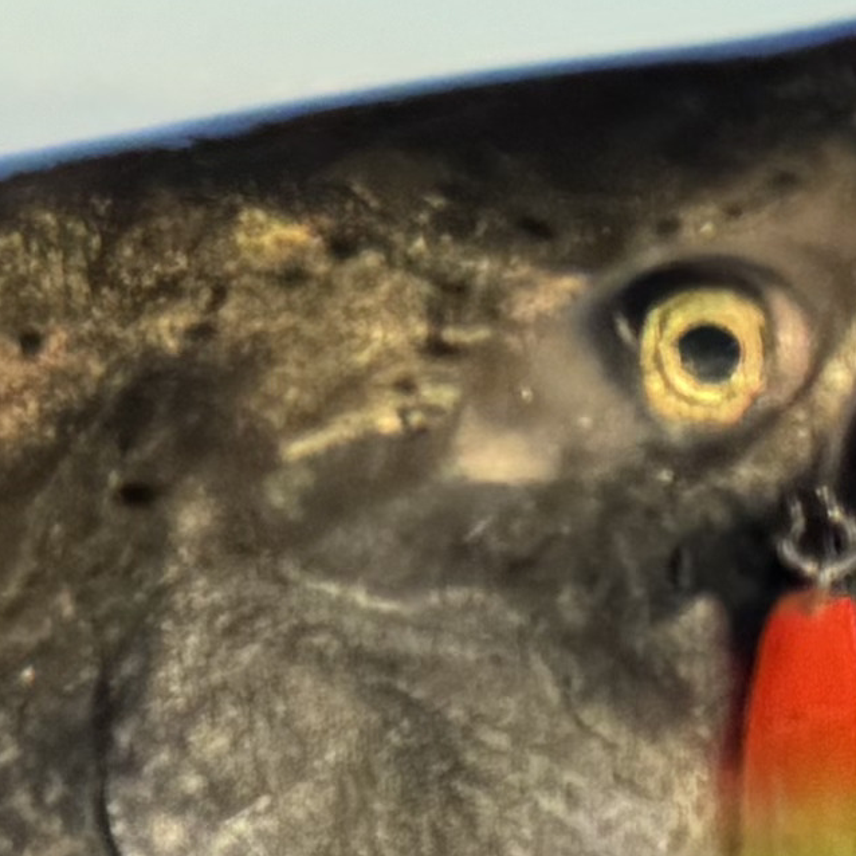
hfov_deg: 7.2
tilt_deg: -10.2
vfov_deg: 9.1
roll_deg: -4.5
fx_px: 5316
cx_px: -2402
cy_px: 1037
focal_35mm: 190
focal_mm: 6.76
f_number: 1.78
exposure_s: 1/888
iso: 80
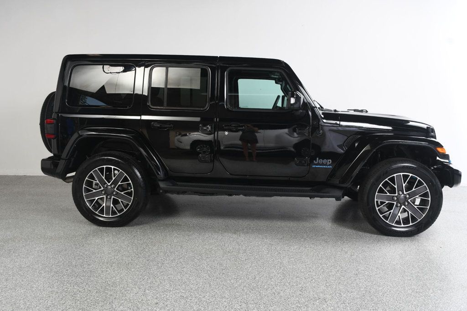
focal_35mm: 34
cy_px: 156
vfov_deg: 38.9
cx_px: 234
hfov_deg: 55.8
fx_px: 441
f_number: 7.1
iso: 100
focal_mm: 23
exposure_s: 1/160
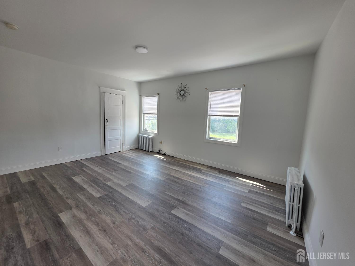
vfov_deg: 89.9
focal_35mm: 13
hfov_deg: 106.2
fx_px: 133
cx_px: 178
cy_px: 133
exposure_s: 1/120
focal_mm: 2.2
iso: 50
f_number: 1.9
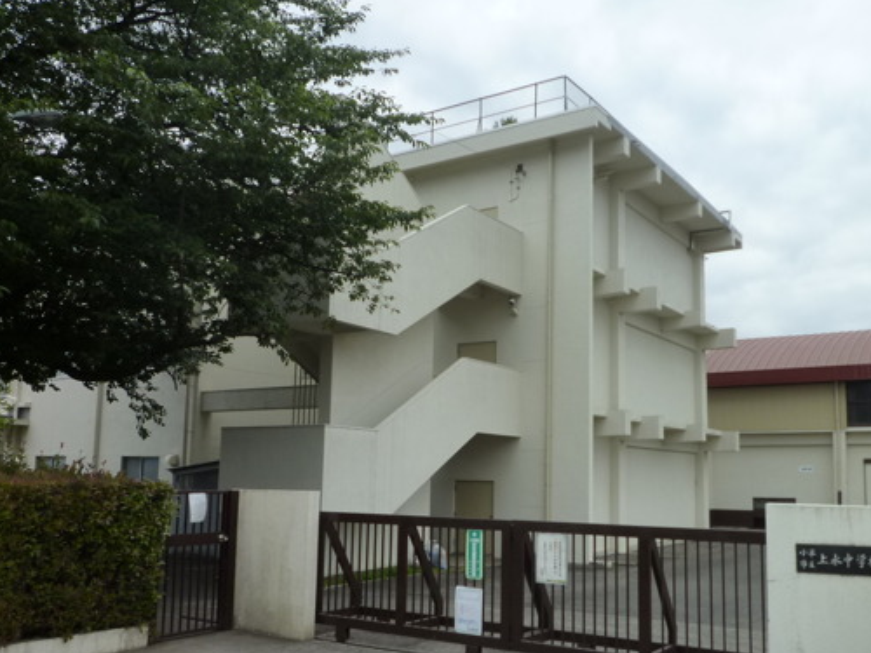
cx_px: 491
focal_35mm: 32
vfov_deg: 44.0
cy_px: 385
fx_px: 805
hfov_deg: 56.6
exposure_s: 1/640
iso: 125
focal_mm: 4.4
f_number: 4
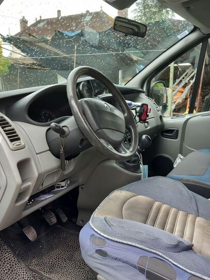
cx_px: 91
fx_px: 259
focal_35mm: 32
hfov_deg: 44.1
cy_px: 151
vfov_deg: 56.8
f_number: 1.8
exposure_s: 1/50
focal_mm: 4
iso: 64
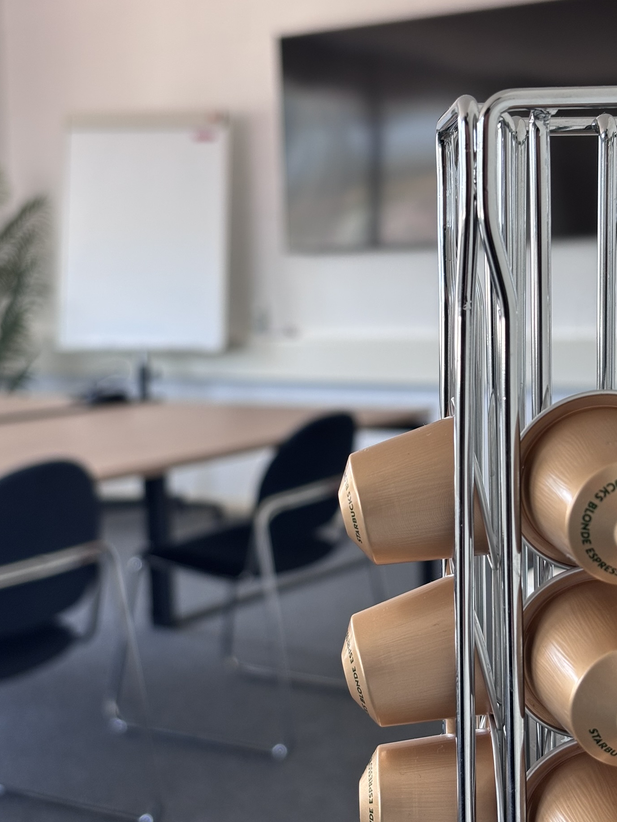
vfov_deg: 33.2
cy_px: 439
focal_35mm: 58
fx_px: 1378
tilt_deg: -7.6
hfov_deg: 25.2
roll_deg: +0.7
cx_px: 326
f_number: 1.6
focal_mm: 5.96
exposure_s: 1/79
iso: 50
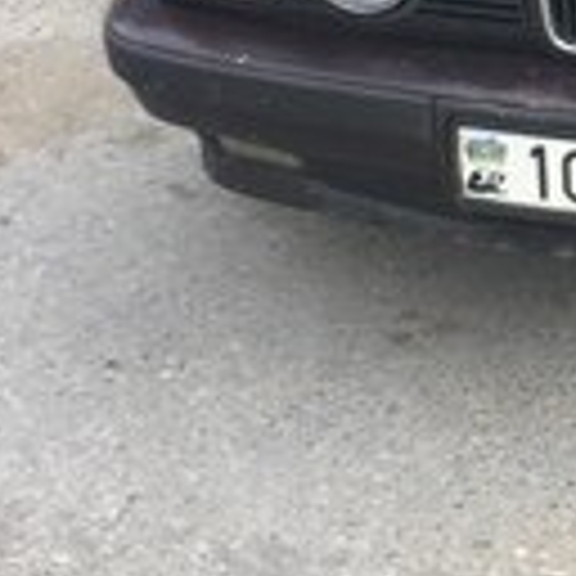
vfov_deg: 17.0
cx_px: 734
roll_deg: +0.4
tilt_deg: -19.2
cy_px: -68
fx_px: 1864
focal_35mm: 99
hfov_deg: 16.7
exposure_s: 1/50
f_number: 2.2
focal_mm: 4.15
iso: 32
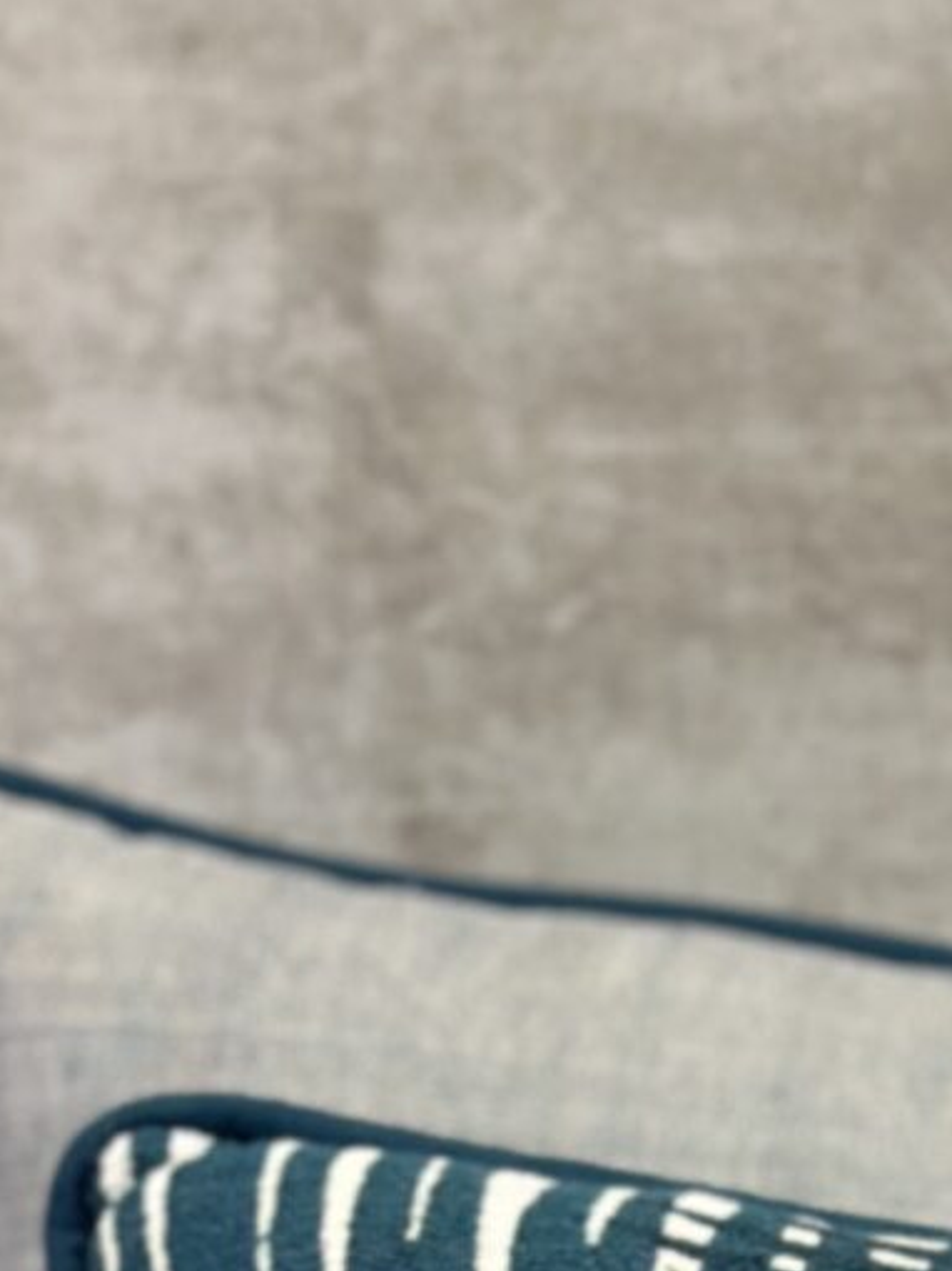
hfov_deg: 6.0
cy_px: 2811
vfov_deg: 7.8
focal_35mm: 241
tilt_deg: -12.5
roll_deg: +0.5
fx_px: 8845
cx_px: 1971
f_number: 1.78
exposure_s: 1/120
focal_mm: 6.86
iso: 80
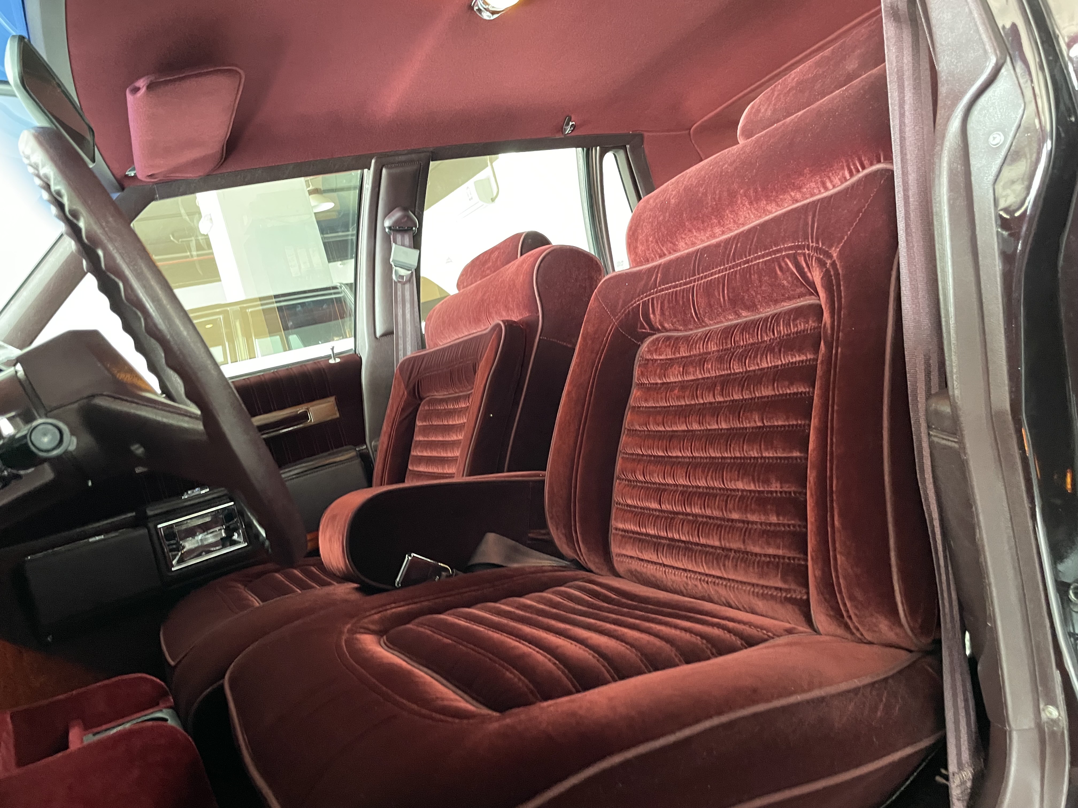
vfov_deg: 53.1
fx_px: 810
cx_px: 539
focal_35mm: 26
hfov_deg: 67.3
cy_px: 404
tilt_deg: -3.7
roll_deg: +14.4
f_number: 1.6
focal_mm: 4.2
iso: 800
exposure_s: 1/30
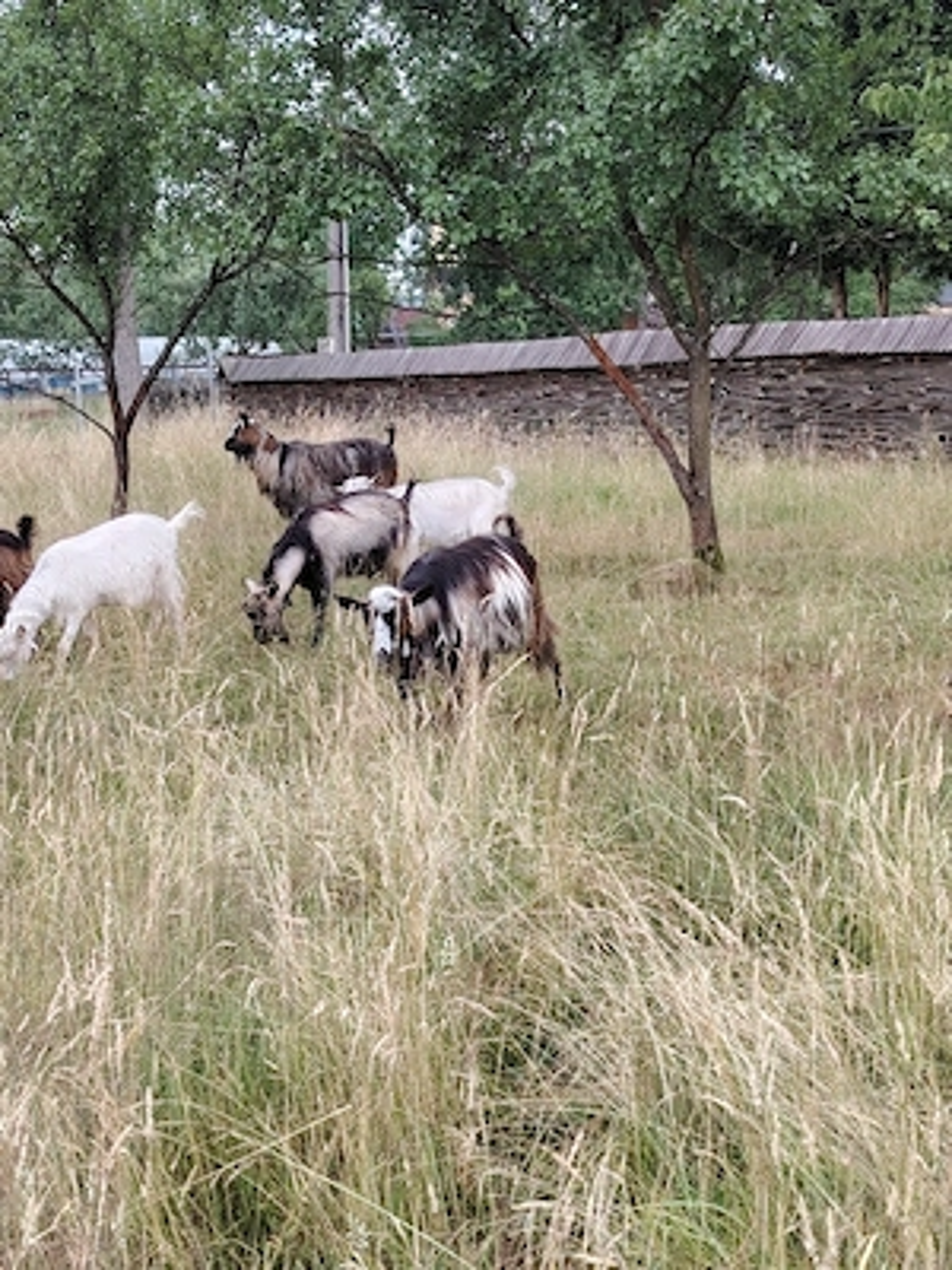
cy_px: 635
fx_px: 1760
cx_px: 476
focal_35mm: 48
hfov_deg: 30.3
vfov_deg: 39.7
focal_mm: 5.25
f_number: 1.75
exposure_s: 1/50
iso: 189
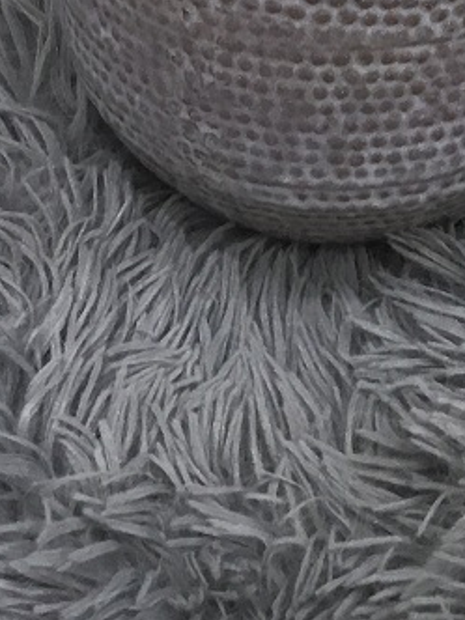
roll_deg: +0.5
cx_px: 340
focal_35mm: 112
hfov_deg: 13.2
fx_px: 2006
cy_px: -471
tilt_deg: -28.3
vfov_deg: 15.3
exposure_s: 1/33
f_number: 2.4
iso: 64
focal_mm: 3.3
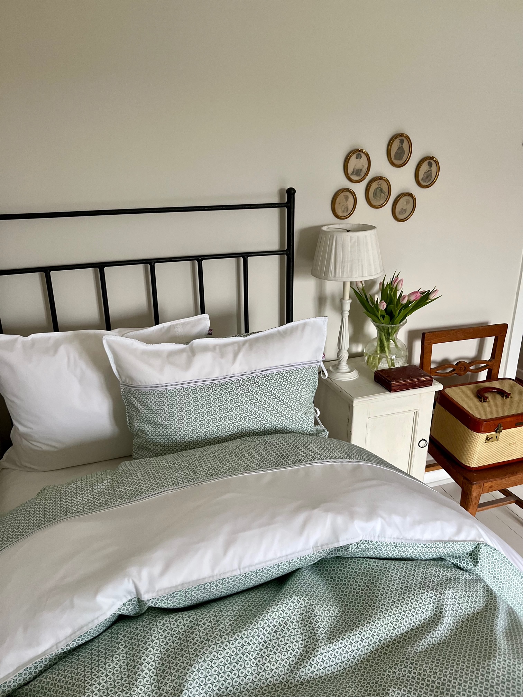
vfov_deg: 67.3
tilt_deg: -20.8
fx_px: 524
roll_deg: +0.9
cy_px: 348
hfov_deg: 53.1
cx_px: 262
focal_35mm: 26
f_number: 1.6
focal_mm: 5.1
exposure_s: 1/60
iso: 250
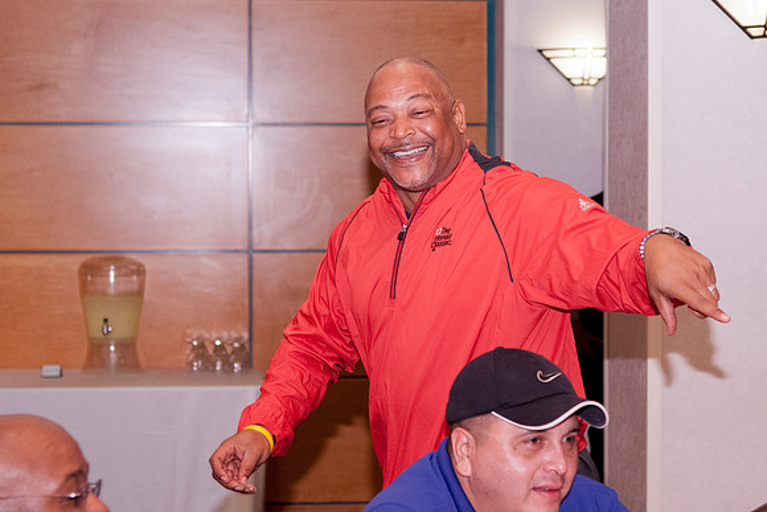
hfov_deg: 20.8
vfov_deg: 14.0
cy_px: 224
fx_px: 2087
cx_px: 439
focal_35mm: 98
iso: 1250
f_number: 4
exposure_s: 1/100
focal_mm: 55
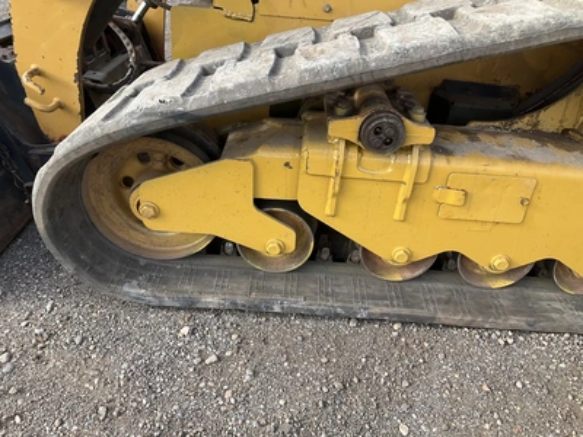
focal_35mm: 29
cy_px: 218
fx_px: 488
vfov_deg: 48.2
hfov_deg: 61.7
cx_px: 292
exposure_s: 1/329
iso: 25
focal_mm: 3
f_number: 1.8
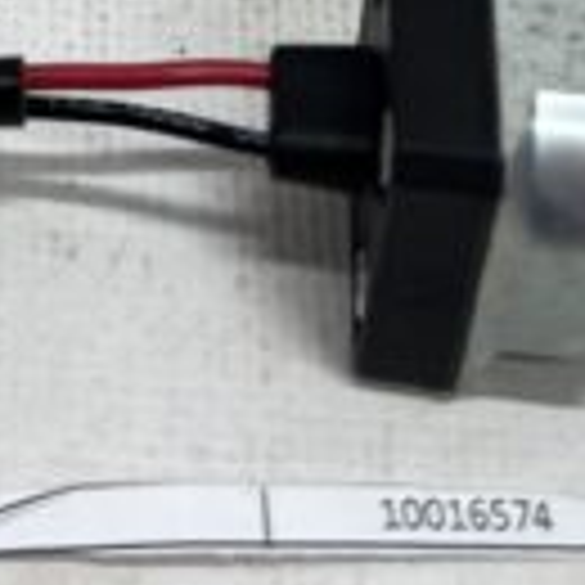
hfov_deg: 12.1
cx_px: -144
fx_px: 2696
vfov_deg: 11.1
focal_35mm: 141
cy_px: -621
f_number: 1.5
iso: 50
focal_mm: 5.7
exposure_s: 1/317
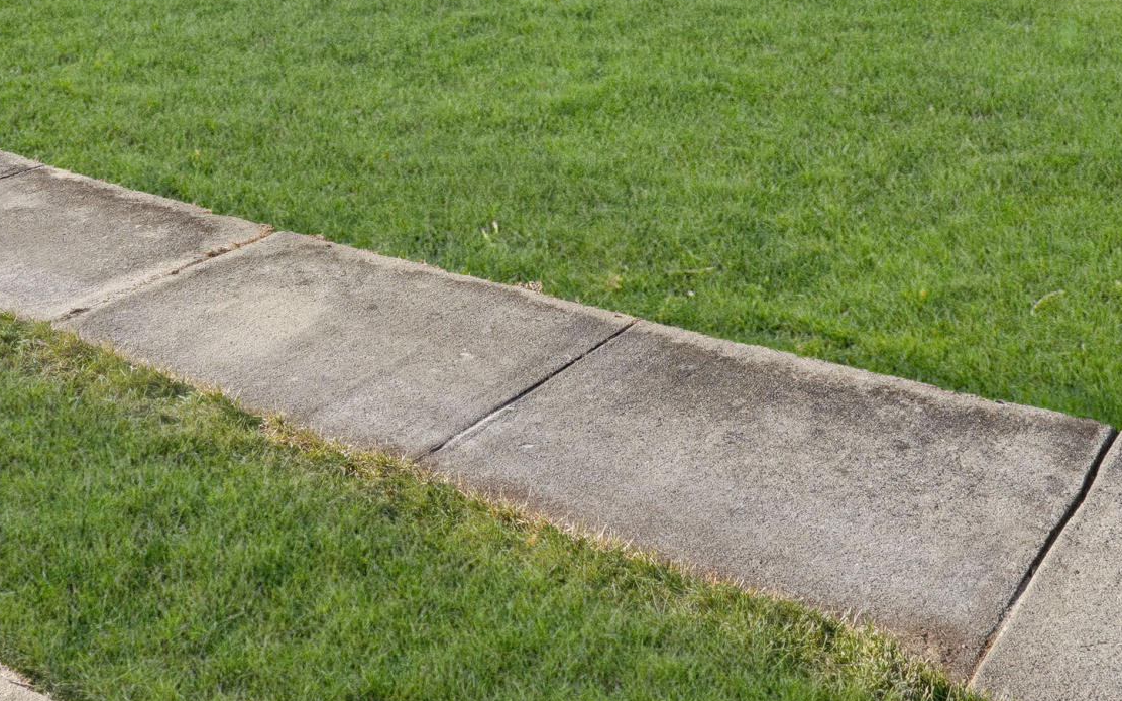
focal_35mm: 44
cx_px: 353
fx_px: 1345
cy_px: -233
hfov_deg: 44.5
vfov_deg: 24.9
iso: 400
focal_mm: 16
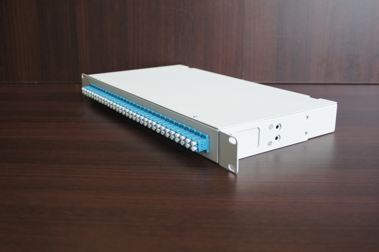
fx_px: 410
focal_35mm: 39
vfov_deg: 34.1
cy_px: 126
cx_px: 190
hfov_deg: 49.6
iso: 200
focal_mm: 26
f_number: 4
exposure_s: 1/50
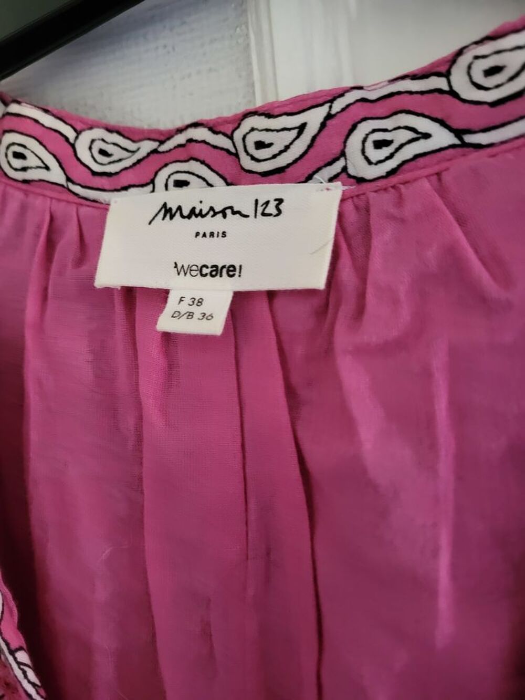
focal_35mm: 26
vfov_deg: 67.3
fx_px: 526
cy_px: 350
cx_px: 262
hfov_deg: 53.1
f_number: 1.8
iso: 800
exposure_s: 1/50
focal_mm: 5.4
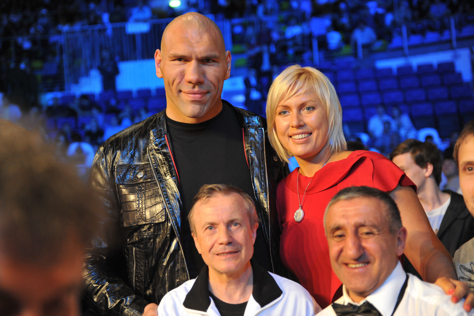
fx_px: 737
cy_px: 158
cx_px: 237
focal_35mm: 56
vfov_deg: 24.2
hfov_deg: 35.7
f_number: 2.8
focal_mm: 56
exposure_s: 1/200
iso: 3200
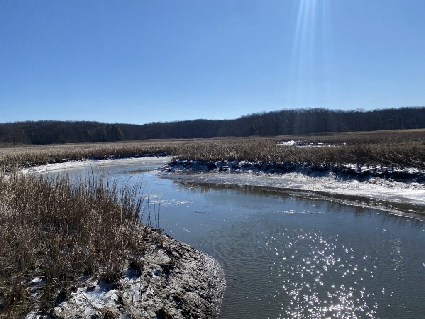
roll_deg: +1.5
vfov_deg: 53.1
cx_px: 212
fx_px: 319
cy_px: 160
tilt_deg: -3.7
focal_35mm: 26
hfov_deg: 67.3
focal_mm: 4.25
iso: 32
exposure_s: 1/6061
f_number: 1.8
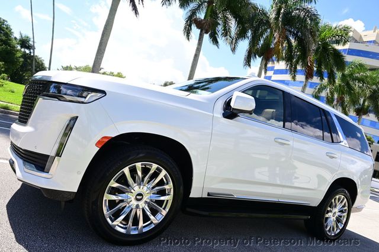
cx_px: 190
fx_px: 253
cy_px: 126
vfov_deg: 53.1
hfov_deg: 73.8
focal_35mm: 24
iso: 100
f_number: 7.1
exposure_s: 1/160
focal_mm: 16
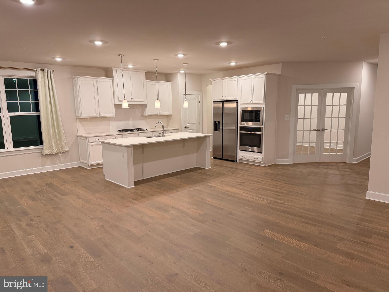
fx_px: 270
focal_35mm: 24
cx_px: 194
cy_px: 146
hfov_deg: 71.6
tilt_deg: -8.2
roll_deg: +1.1
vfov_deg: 56.8
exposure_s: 1/120
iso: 250
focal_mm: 6.76
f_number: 1.78
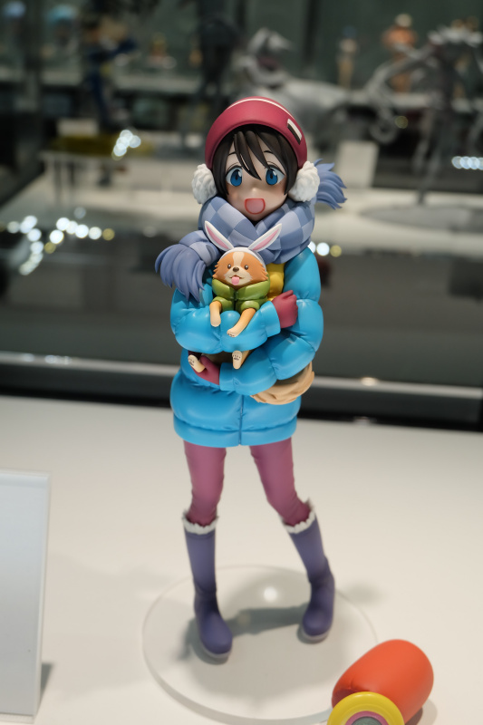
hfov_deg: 33.4
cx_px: 242
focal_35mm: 40
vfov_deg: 48.5
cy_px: 362
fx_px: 805
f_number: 5.6
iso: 400
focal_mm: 26.9
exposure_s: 1/160
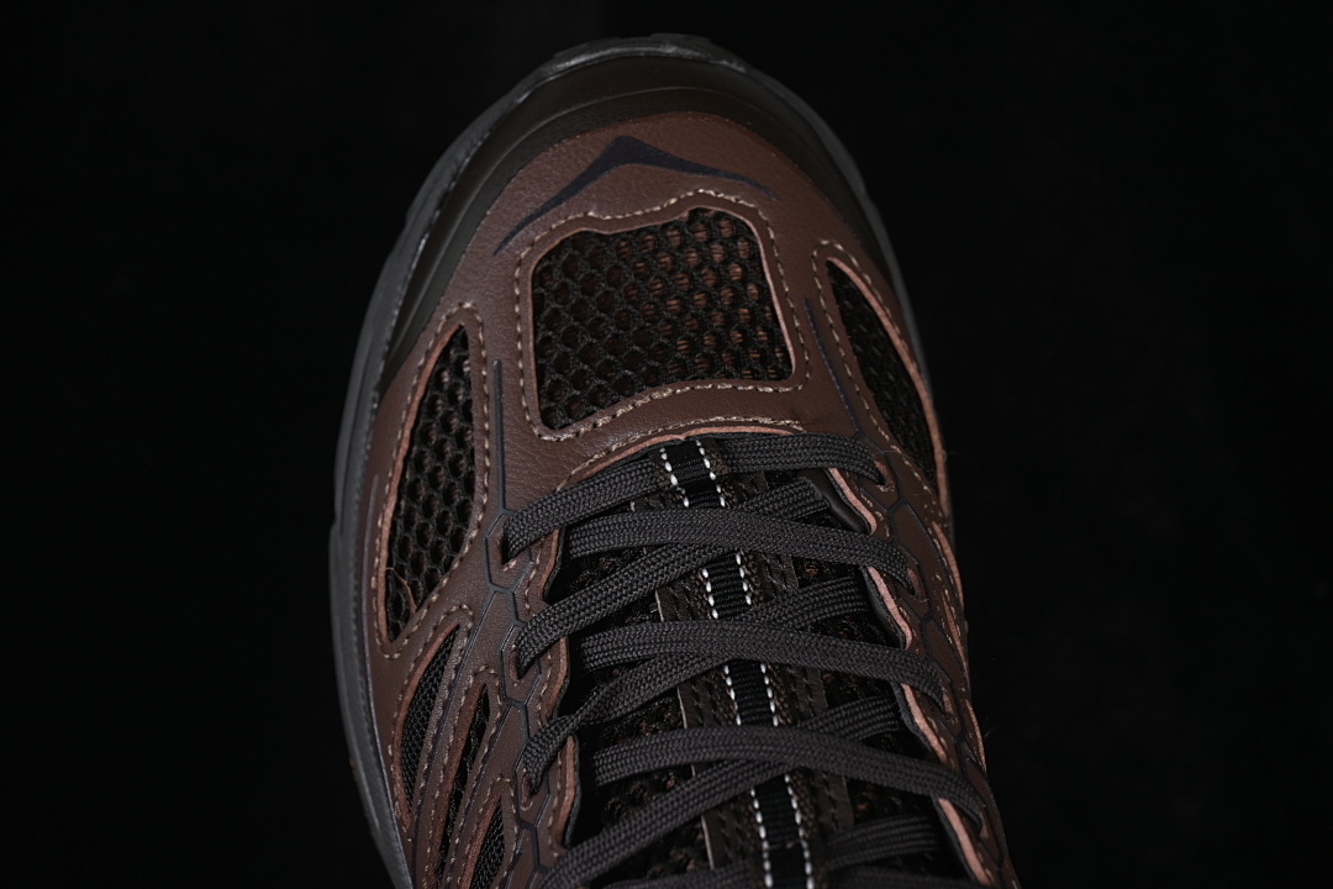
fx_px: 2777
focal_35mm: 75
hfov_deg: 27.0
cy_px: 444
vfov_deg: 18.2
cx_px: 666
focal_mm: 50
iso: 160
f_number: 6.3
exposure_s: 1/50
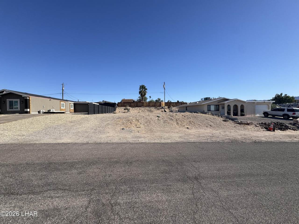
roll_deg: -0.3
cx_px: 150
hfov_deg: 102.1
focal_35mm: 14
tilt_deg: -0.4
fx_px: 121
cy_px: 112
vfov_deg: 85.7
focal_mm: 2.22
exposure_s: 1/2415
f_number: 2.2
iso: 50
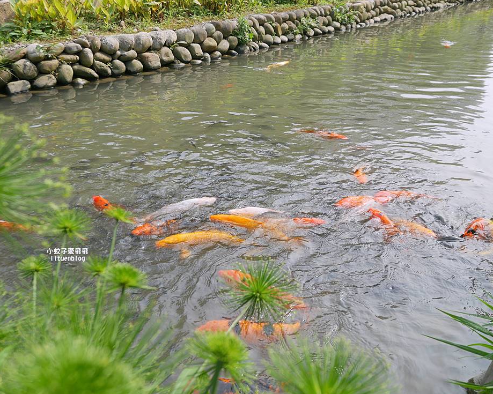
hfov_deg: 52.8
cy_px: 198
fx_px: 496
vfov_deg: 43.3
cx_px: 256
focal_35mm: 34
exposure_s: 1/500
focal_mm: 16
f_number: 5
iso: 200
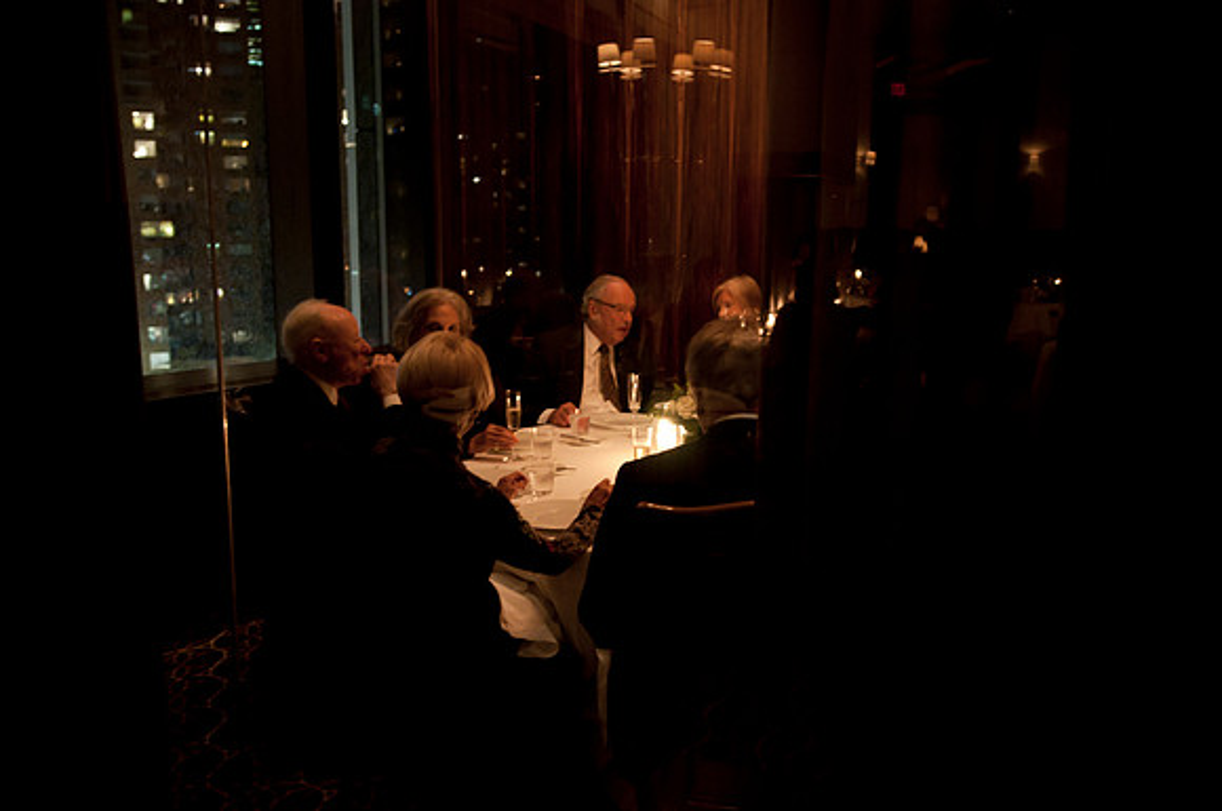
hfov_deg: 62.0
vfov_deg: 43.5
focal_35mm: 30
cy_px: 406
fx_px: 1017
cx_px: 611
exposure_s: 1/8
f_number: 2.8
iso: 1000
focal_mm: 20
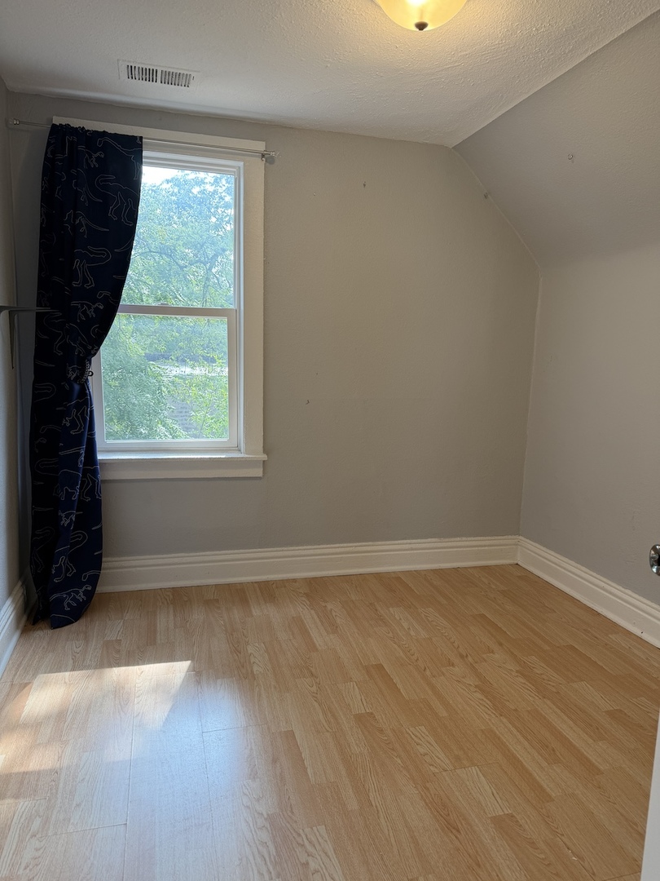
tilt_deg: -9.2
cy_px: 440
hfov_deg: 56.8
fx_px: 610
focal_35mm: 24
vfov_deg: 71.6
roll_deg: -1.5
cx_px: 330
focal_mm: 6.76
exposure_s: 1/258
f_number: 1.78
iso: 80
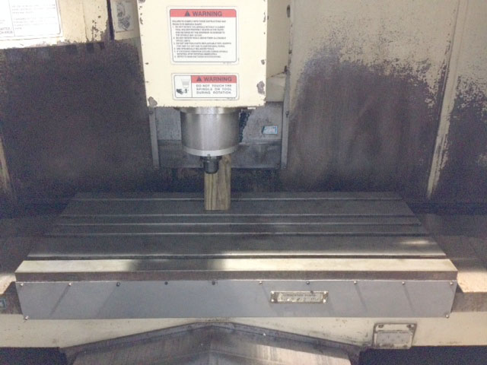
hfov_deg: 55.4
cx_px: 244
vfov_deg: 42.9
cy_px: 182
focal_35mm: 33
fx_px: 464
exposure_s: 1/15
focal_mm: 4.12
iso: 640
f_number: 2.4
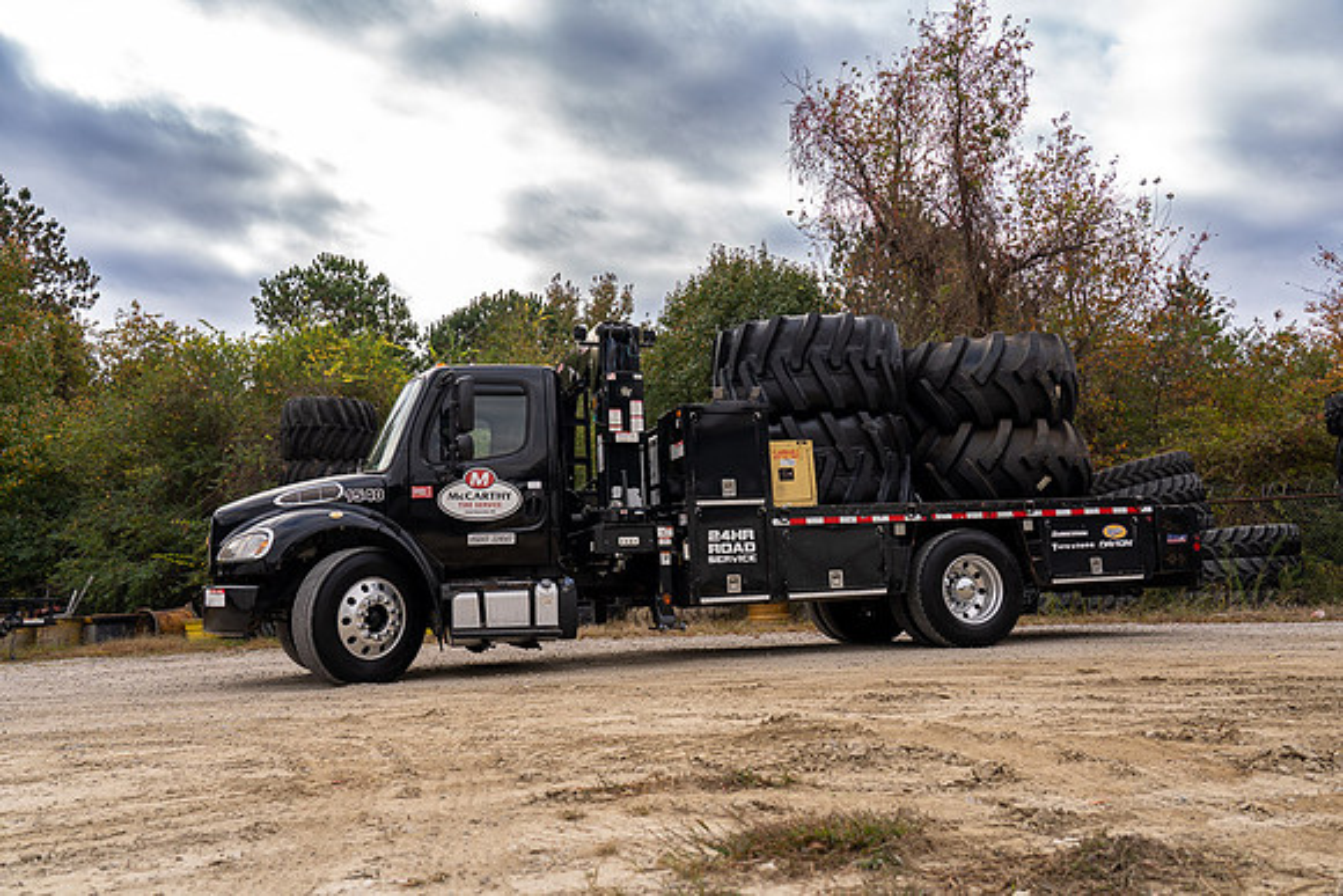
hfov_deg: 63.6
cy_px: 448
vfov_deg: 45.0
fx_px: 1082
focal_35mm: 29
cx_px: 672
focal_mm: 29
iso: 100
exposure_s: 1/125
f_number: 5.6
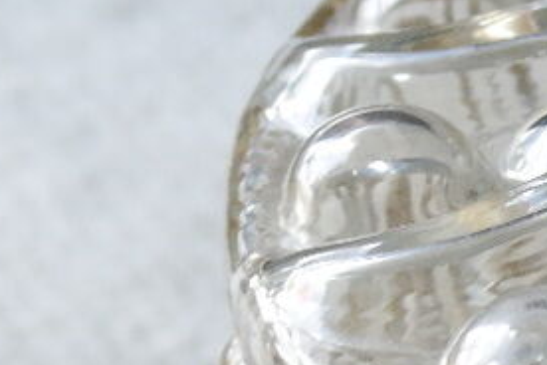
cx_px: 1334
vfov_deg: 5.0
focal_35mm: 269
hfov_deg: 7.2
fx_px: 4087
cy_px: 740
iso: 800
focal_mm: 28
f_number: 5.6
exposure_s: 1/25
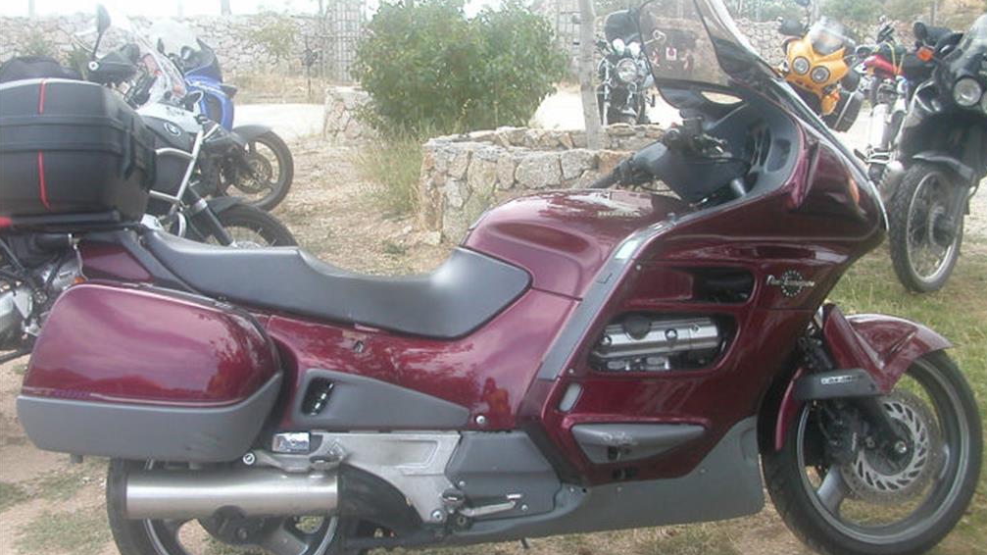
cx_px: 499
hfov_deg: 49.4
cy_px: 306
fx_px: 1073
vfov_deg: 29.0
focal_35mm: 41
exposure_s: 1/186
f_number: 2.7
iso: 100
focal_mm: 5.6
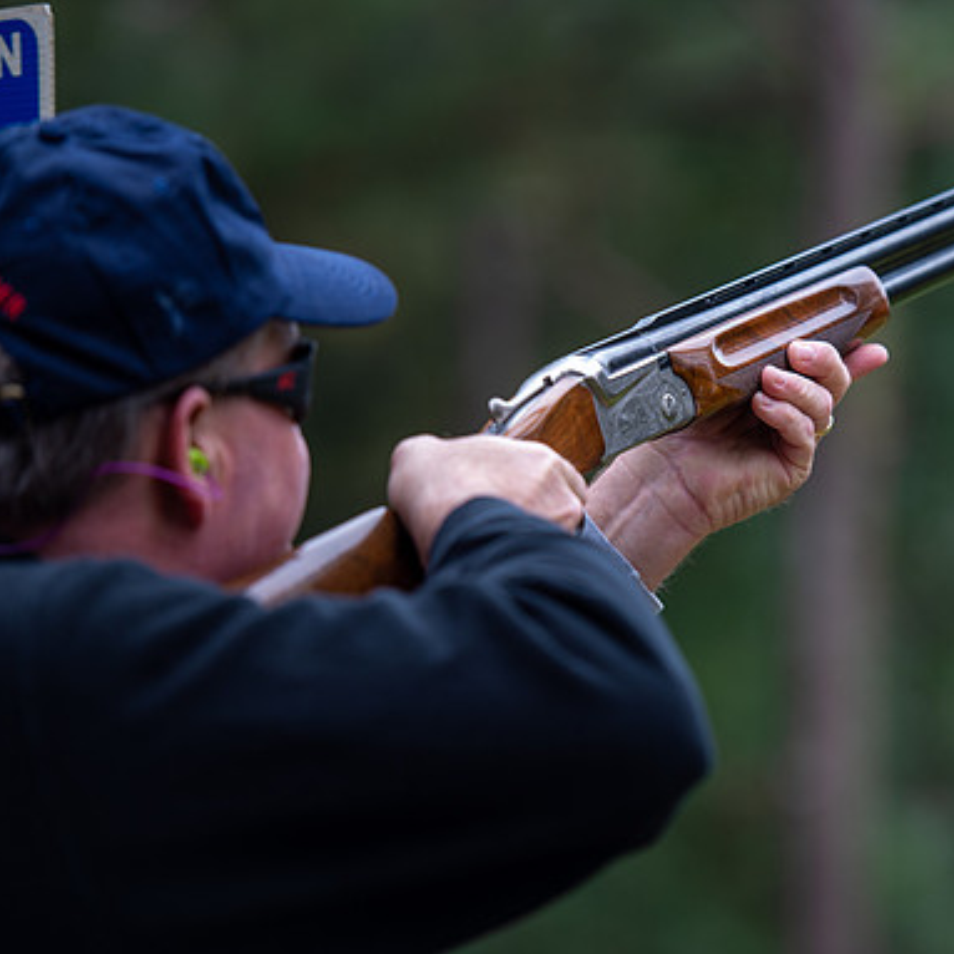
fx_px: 6018
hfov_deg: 9.1
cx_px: 653
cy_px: 478
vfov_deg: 9.1
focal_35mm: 193
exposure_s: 1/250
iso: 320
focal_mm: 150
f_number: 3.2
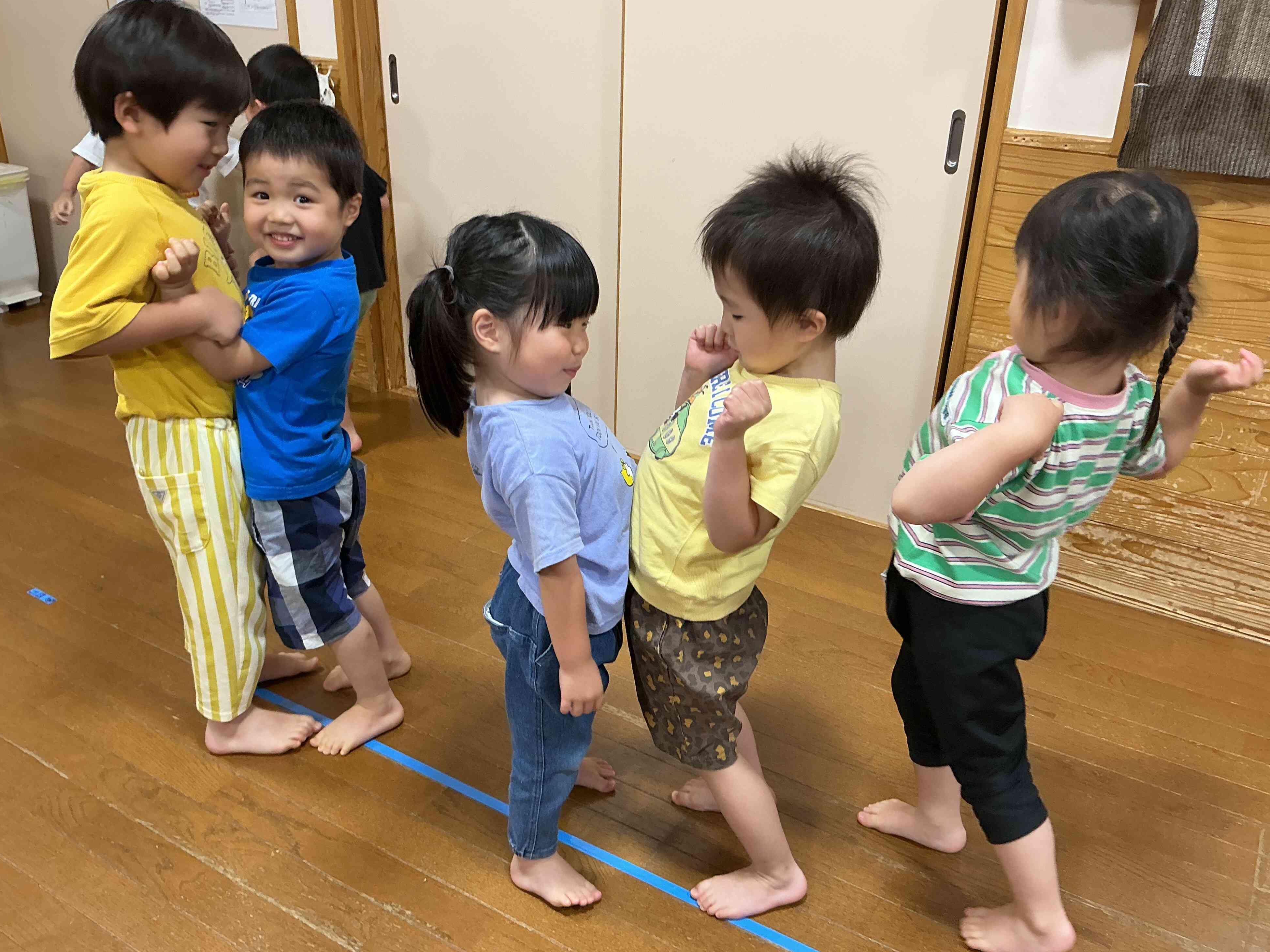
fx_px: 1101
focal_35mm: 30
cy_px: 491
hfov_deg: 60.0
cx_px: 639
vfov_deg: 46.8
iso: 64
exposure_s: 1/50
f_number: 1.8
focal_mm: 3
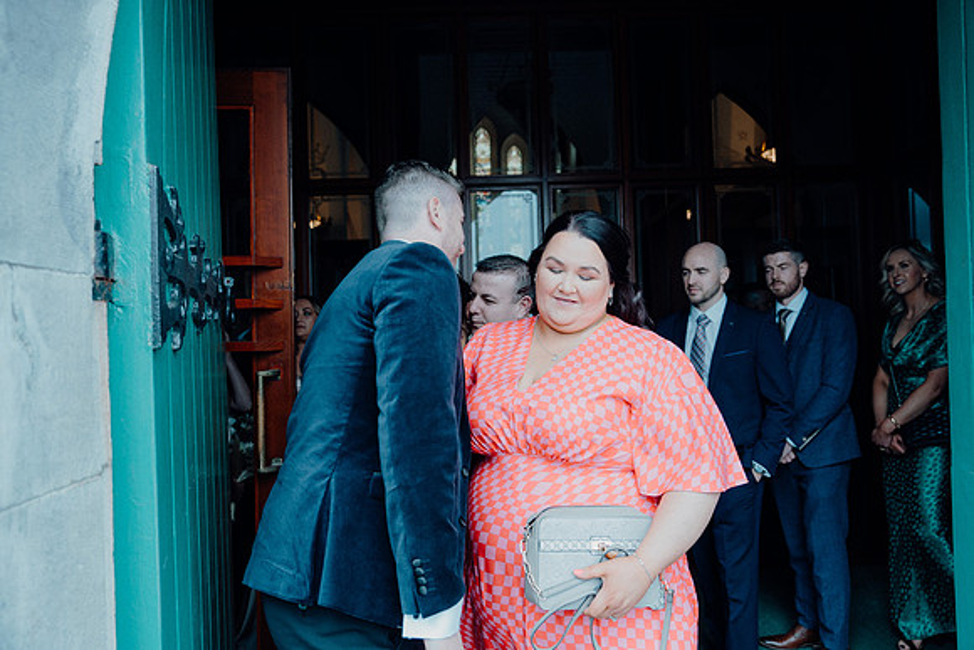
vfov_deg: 48.0
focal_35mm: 27
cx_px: 487
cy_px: 325
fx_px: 731
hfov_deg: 67.4
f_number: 3.5
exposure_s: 1/200
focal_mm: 27
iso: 250
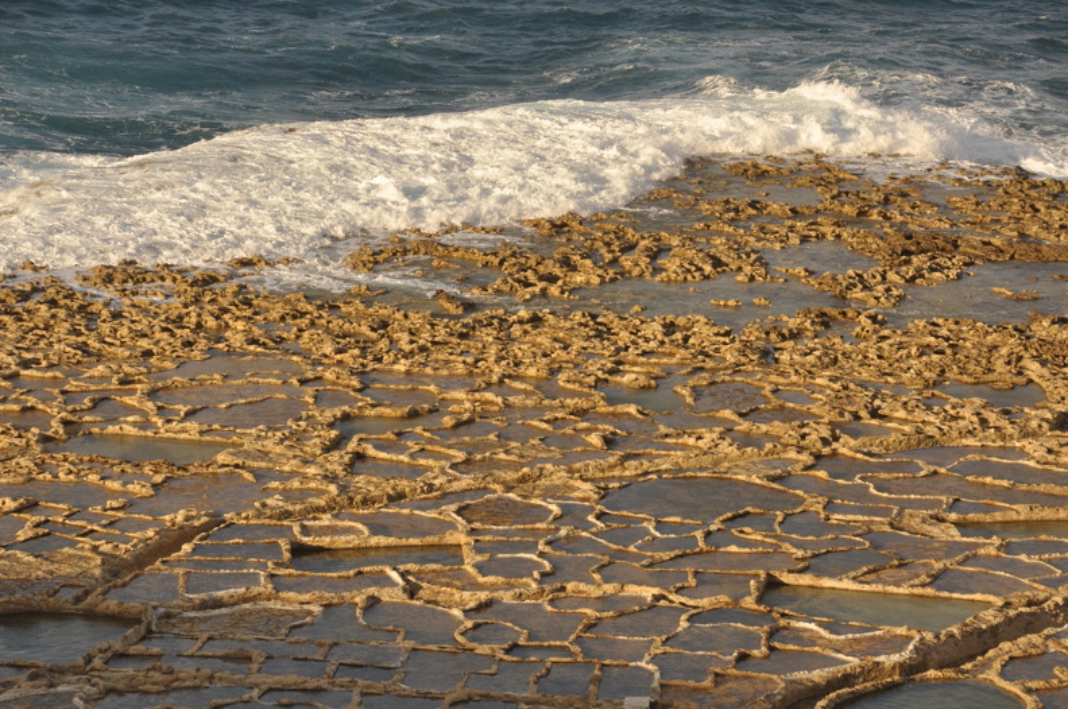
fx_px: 4667
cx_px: 534
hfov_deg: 13.1
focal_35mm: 158
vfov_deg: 8.7
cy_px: 354
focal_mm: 105
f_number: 10
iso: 500
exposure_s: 1/1000
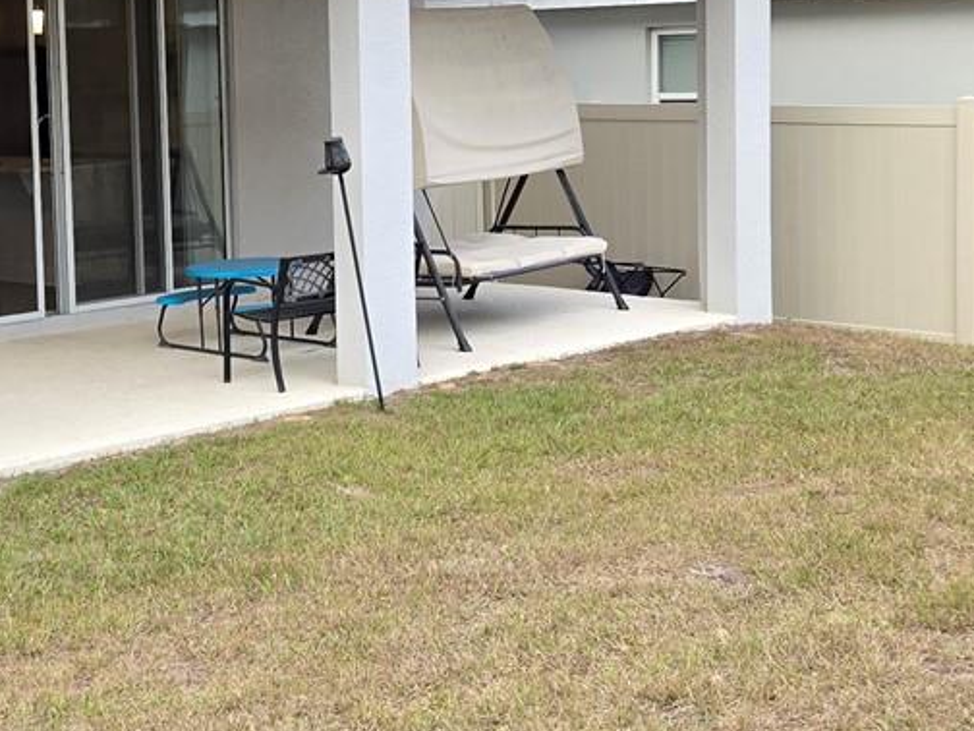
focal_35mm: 73
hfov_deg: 25.9
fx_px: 2054
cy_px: 236
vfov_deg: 20.1
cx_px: 122
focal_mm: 5.4
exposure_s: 1/508
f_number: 1.8
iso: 100
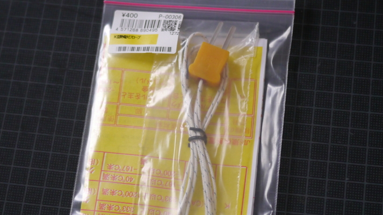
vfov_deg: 13.7
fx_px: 894
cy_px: 130
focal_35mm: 88
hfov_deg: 24.2
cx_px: 191
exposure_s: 1/250
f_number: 1.7
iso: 640
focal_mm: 20
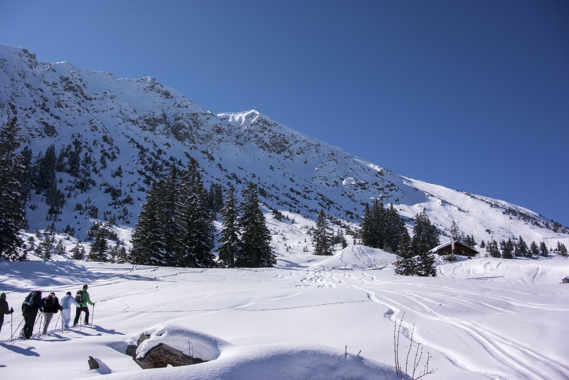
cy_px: 190
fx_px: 458
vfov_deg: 45.0
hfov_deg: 63.7
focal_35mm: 29
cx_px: 284
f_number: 5
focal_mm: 11
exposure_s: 1/1250
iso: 160
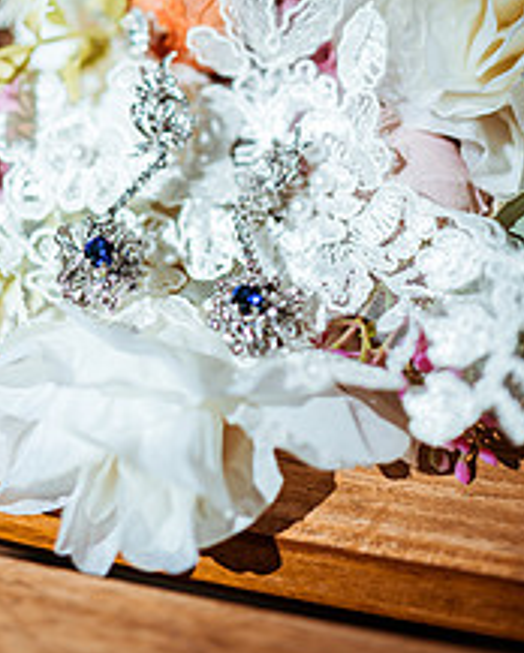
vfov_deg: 26.6
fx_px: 1316
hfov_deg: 22.2
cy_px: 24
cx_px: 108
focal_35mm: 68
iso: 200
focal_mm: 35
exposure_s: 1/8000
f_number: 1.8
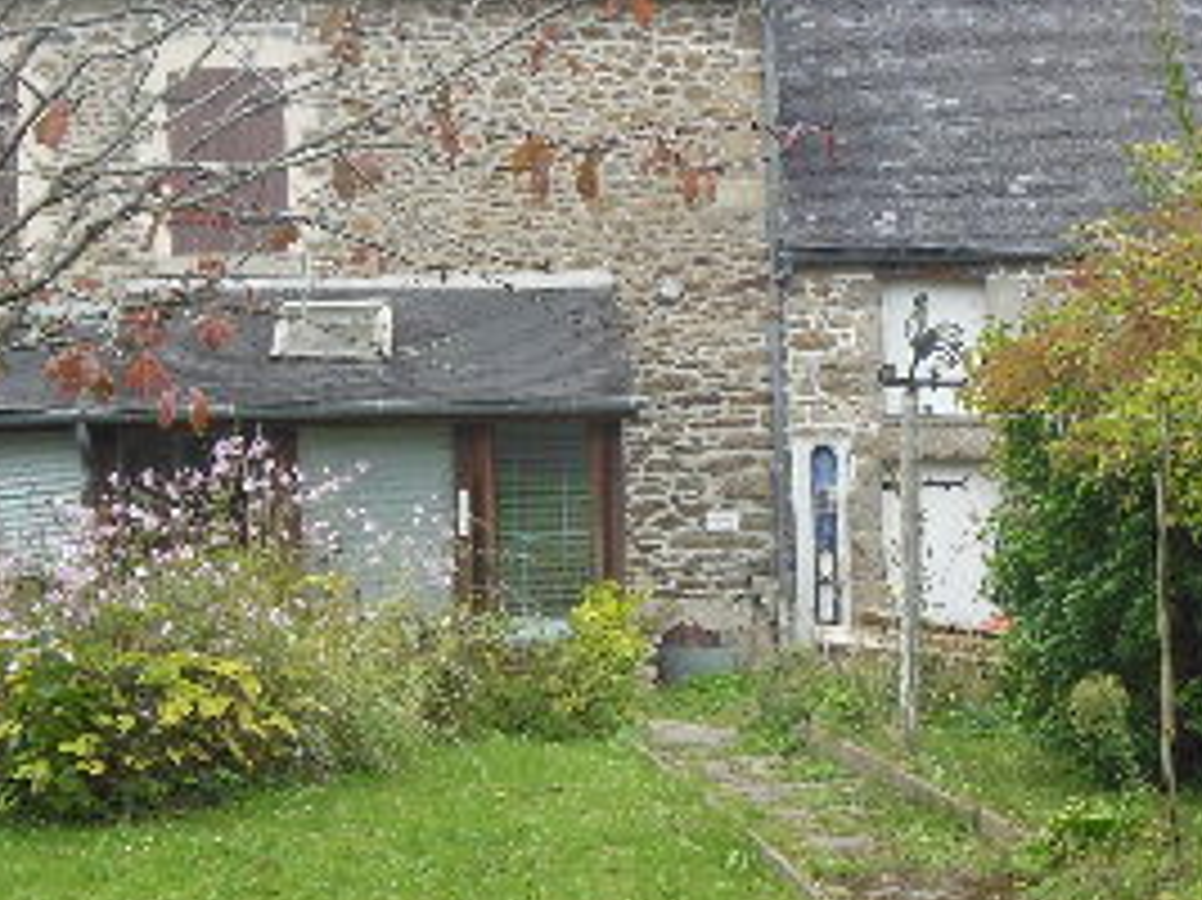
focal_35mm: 91
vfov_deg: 16.2
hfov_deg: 21.3
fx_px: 3158
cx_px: 977
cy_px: 495
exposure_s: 1/125
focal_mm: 6.8
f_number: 3.6
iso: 125
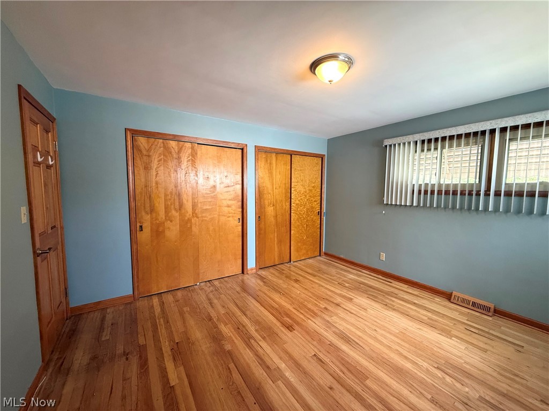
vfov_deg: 85.7
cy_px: 206
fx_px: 222
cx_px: 274
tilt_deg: -4.8
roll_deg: -0.7
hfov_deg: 102.1
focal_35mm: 14
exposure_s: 1/60
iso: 250
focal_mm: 2.22
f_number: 2.2
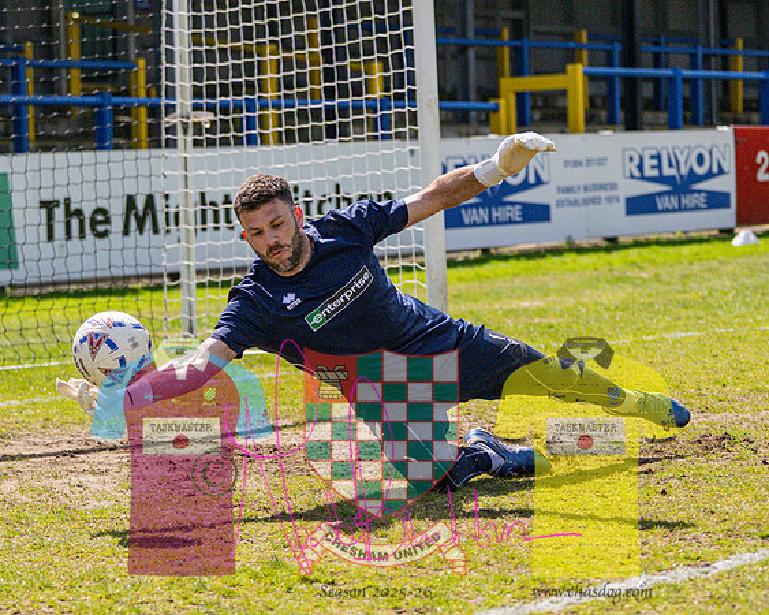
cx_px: 349
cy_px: 244
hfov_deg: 16.0
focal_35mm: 120
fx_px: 2737
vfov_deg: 12.8
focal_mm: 58
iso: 2000
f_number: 2.5
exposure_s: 1/26000
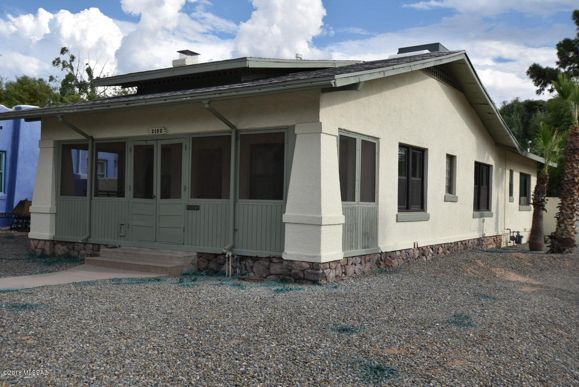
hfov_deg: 53.1
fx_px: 579
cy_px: 194
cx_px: 290
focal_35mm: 36
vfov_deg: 36.9
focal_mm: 24
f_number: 8
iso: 100
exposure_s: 1/200
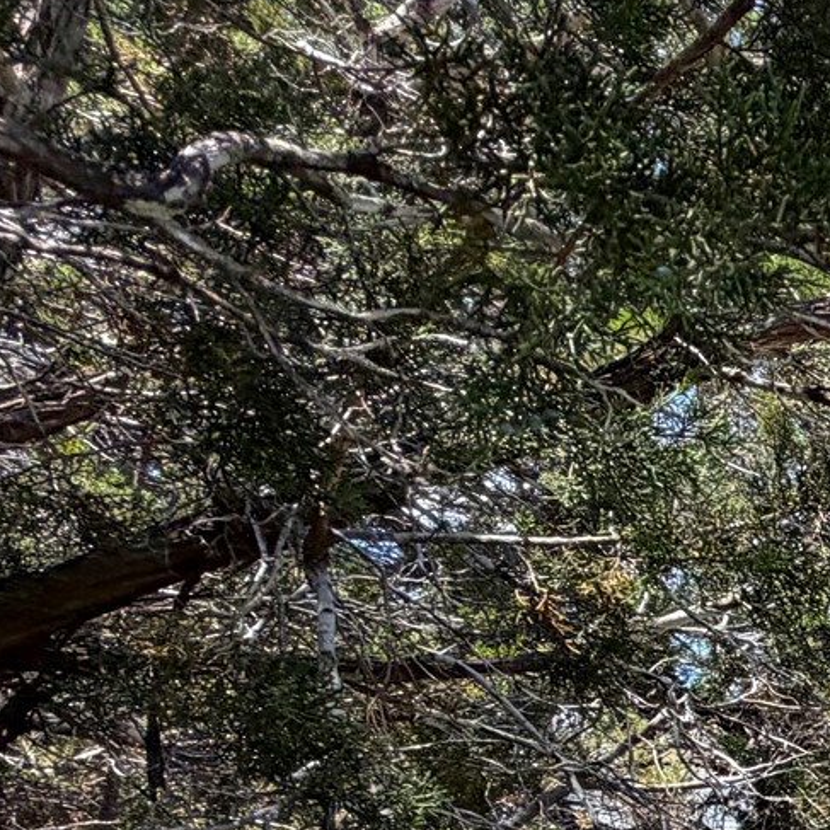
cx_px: 1493
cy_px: 837
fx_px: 1411
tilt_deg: +5.1
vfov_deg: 30.4
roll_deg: +0.0
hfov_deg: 21.5
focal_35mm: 52
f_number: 2.2
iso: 50
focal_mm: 2.22
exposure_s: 1/502
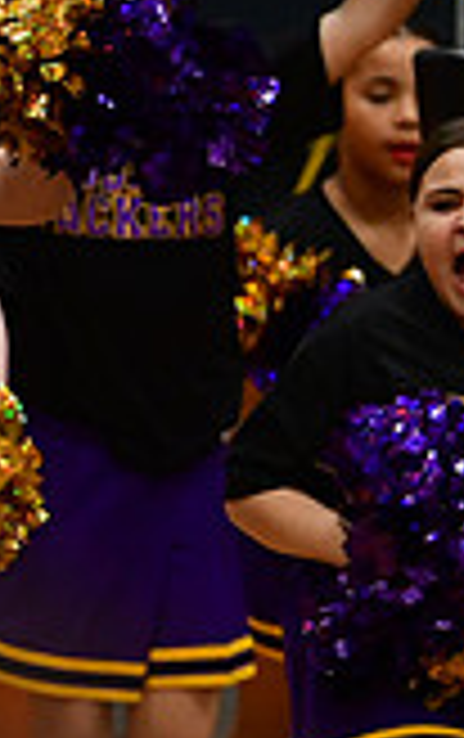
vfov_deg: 1.9
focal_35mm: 1079
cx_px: 1225
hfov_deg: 1.2
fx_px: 21755
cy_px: 371
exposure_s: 1/800
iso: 4000
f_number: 2.8
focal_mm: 200
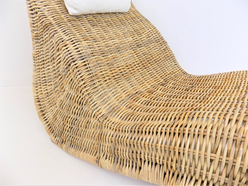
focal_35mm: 23
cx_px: 124
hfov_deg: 73.9
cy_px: 93
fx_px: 165
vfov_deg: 58.9
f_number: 3.1
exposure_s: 1/30
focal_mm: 4
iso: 80
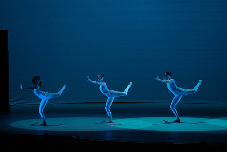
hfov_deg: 12.5
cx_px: 114
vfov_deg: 8.4
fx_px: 1034
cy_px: 76
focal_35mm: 164
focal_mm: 164
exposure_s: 1/400
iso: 16000
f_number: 5.6
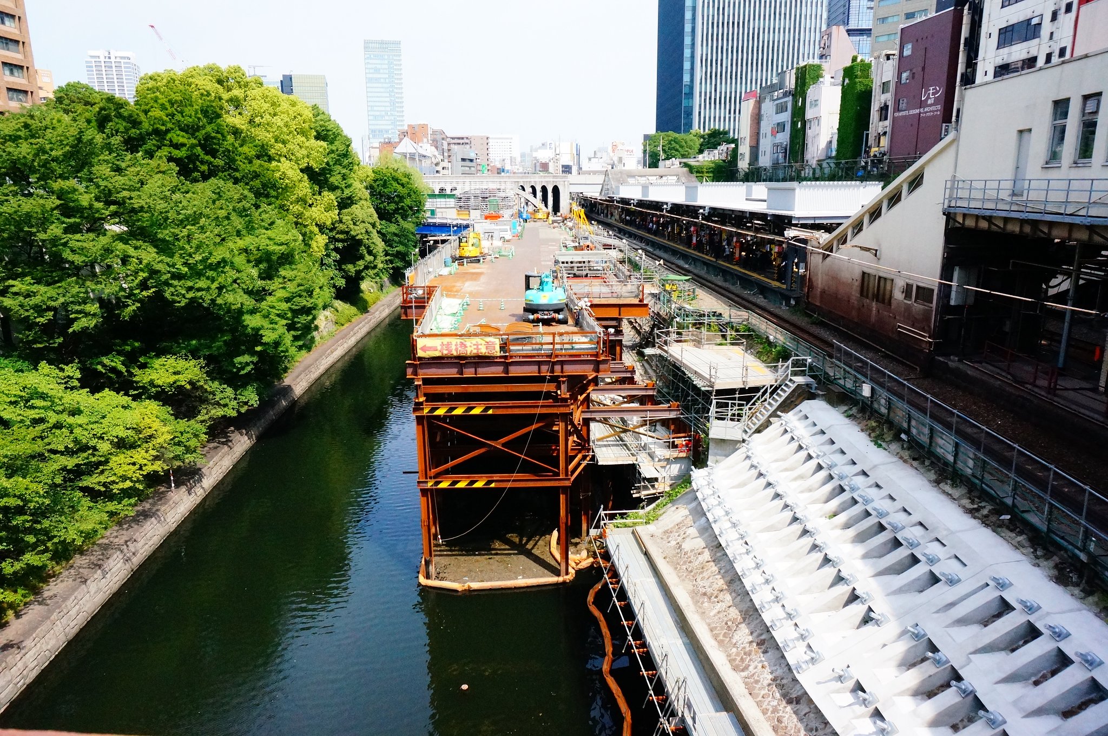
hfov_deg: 73.8
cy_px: 368
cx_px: 554
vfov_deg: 53.0
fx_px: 738
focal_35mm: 24
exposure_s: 1/4000
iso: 3200
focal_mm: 16
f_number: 6.3
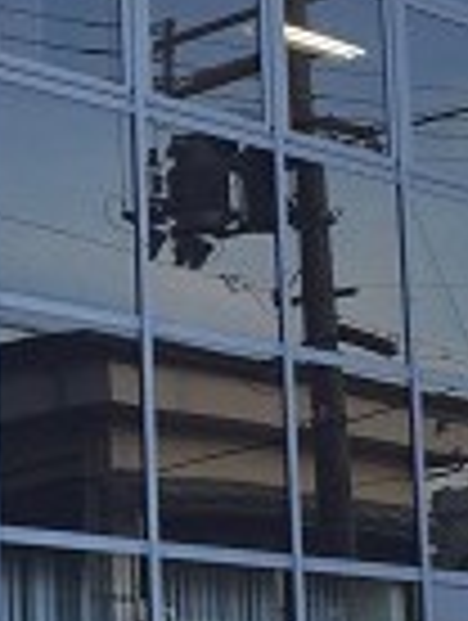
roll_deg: +0.2
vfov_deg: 14.4
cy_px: 322
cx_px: -122
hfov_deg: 10.6
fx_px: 2462
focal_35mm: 137
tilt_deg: +12.7
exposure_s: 1/412
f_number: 2.2
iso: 32
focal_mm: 4.15
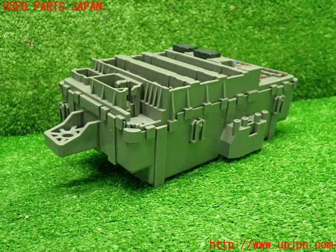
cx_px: 168
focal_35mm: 36
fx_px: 349
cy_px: 126
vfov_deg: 39.7
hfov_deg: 51.4
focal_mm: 6.37
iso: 400
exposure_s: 1/40
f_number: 2.5
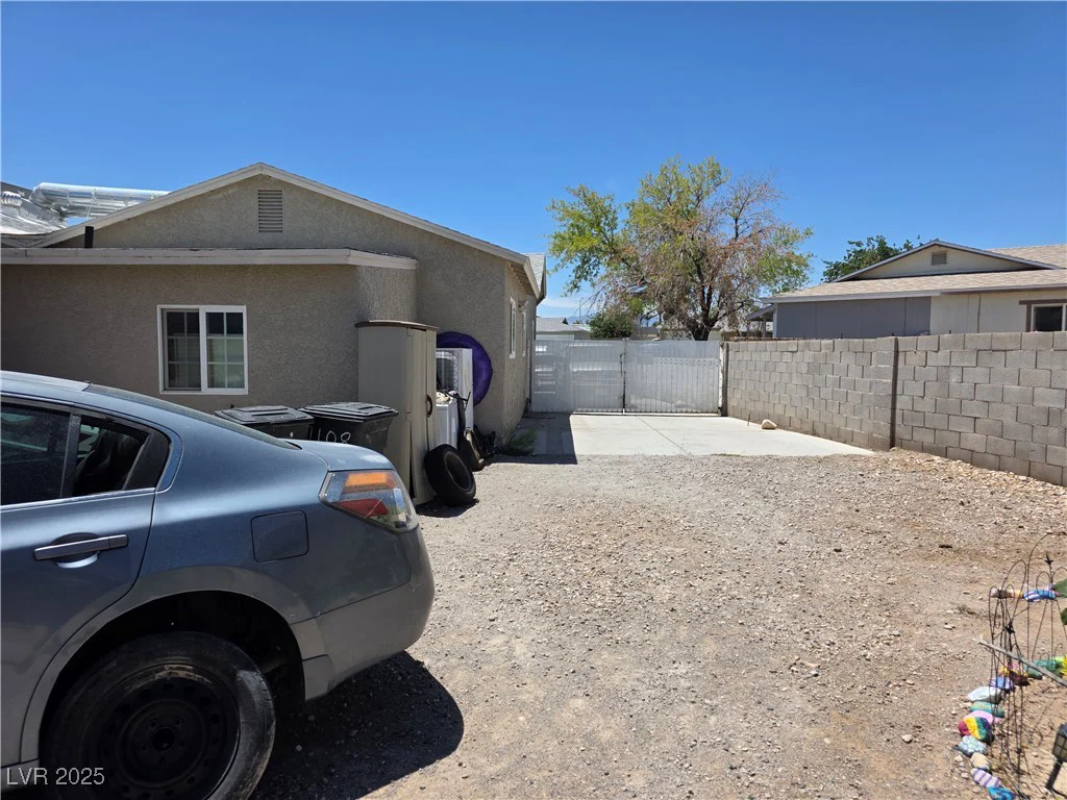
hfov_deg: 73.9
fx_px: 709
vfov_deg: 58.9
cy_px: 400
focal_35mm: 23
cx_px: 534
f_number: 1.7
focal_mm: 6.3
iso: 80
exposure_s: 1/7333
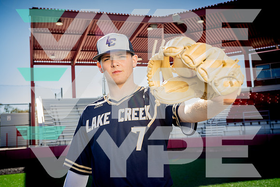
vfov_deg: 31.9
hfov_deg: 46.4
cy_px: 94
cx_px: 140
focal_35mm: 42
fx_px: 327
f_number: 7.1
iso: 250
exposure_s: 1/250
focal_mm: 42
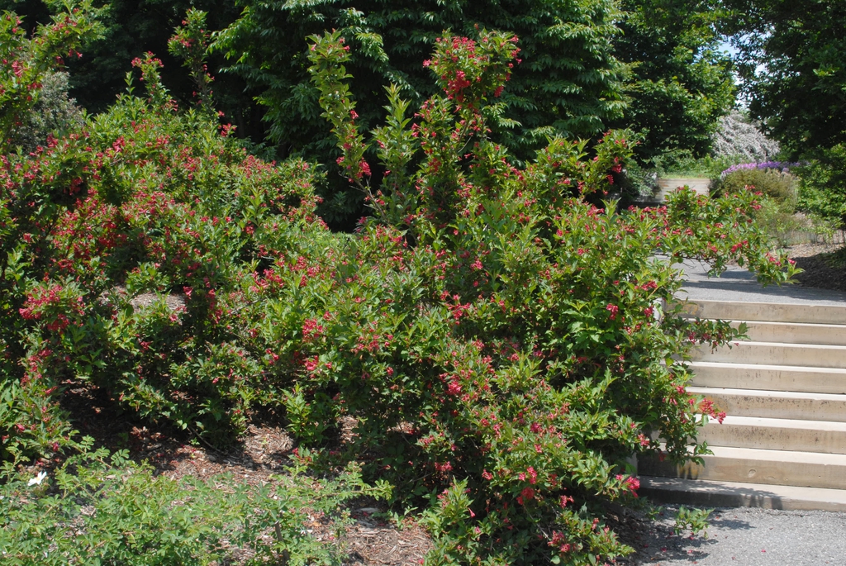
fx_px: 988
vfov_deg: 32.0
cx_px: 423
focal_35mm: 42
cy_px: 283
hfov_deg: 46.4
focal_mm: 28
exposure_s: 1/250
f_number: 8
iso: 400
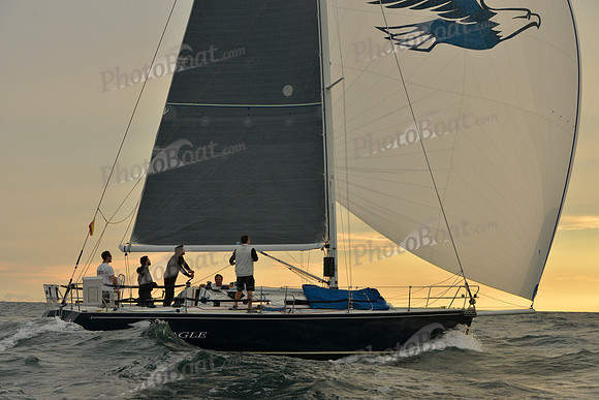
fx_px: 1165
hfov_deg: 28.8
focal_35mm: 70
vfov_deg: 19.5
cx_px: 300
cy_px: 200
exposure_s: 1/500
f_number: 9
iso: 800
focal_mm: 70
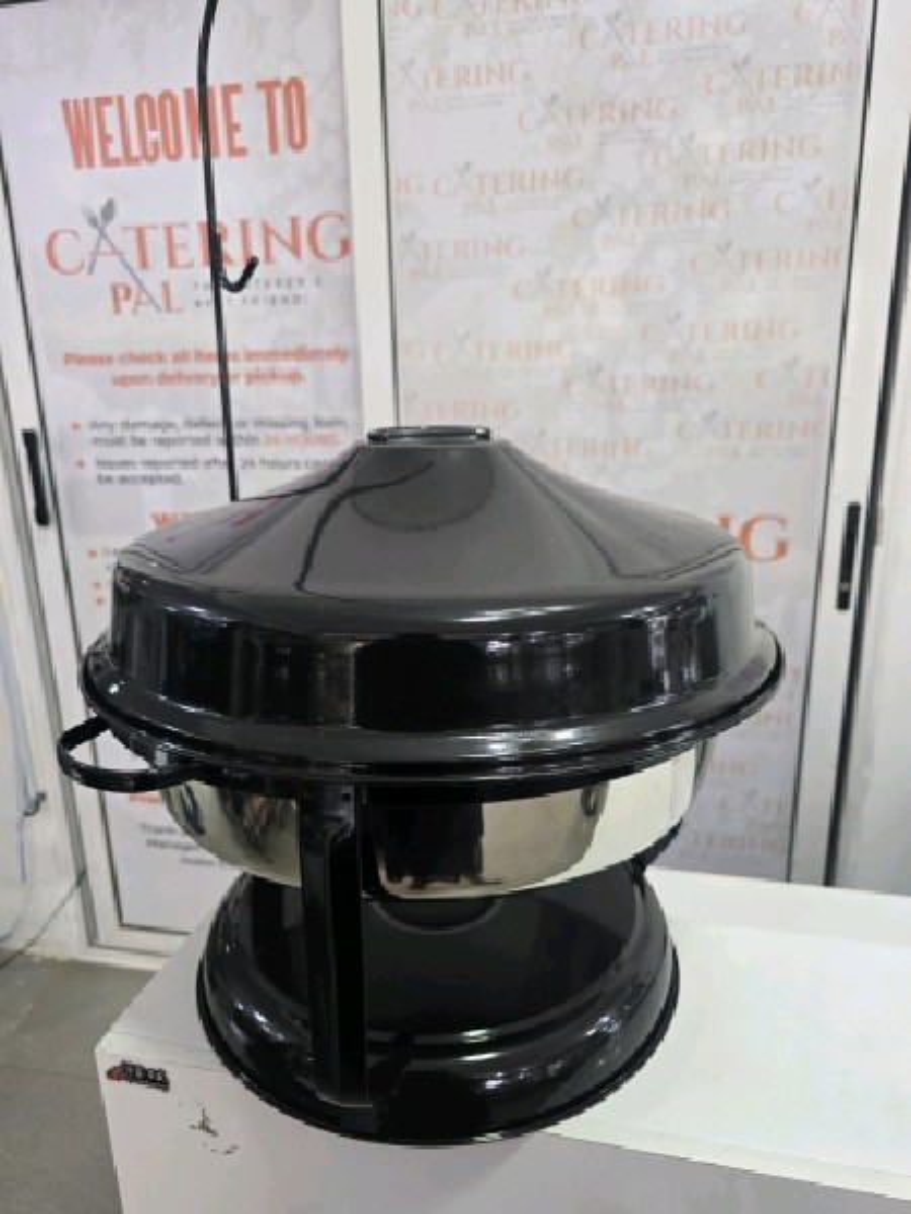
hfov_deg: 58.9
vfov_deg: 73.9
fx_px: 807
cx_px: 456
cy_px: 607
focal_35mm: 23
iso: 400
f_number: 1.7
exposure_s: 1/101
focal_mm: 6.3
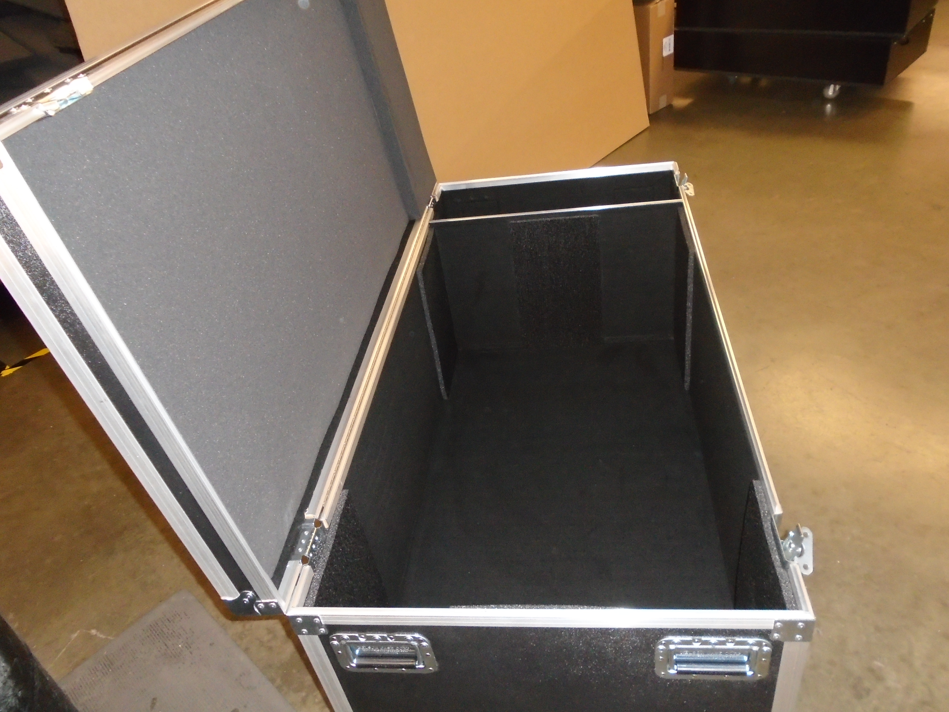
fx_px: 713
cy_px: 356
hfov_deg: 67.3
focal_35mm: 26
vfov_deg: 53.1
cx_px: 474
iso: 500
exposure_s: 1/30
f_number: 3.2
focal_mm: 4.6
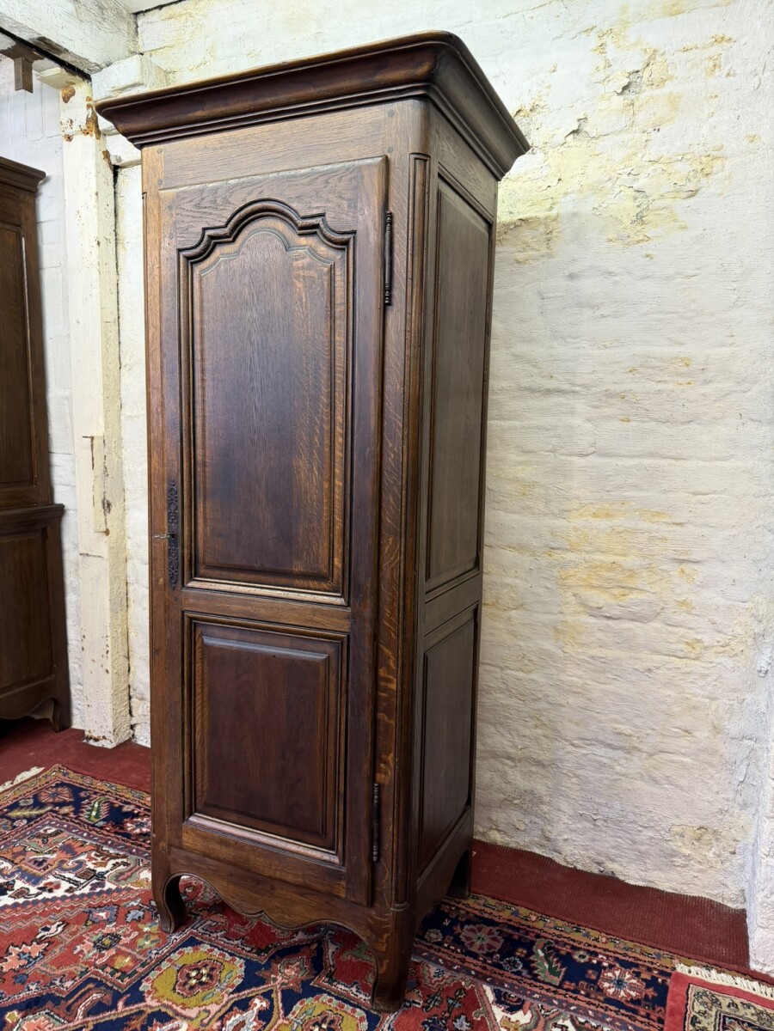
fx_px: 716
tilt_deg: -6.4
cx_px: 387
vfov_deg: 71.6
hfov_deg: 56.8
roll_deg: -1.1
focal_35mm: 24
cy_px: 516
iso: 200
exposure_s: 1/50
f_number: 1.78
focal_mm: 6.76
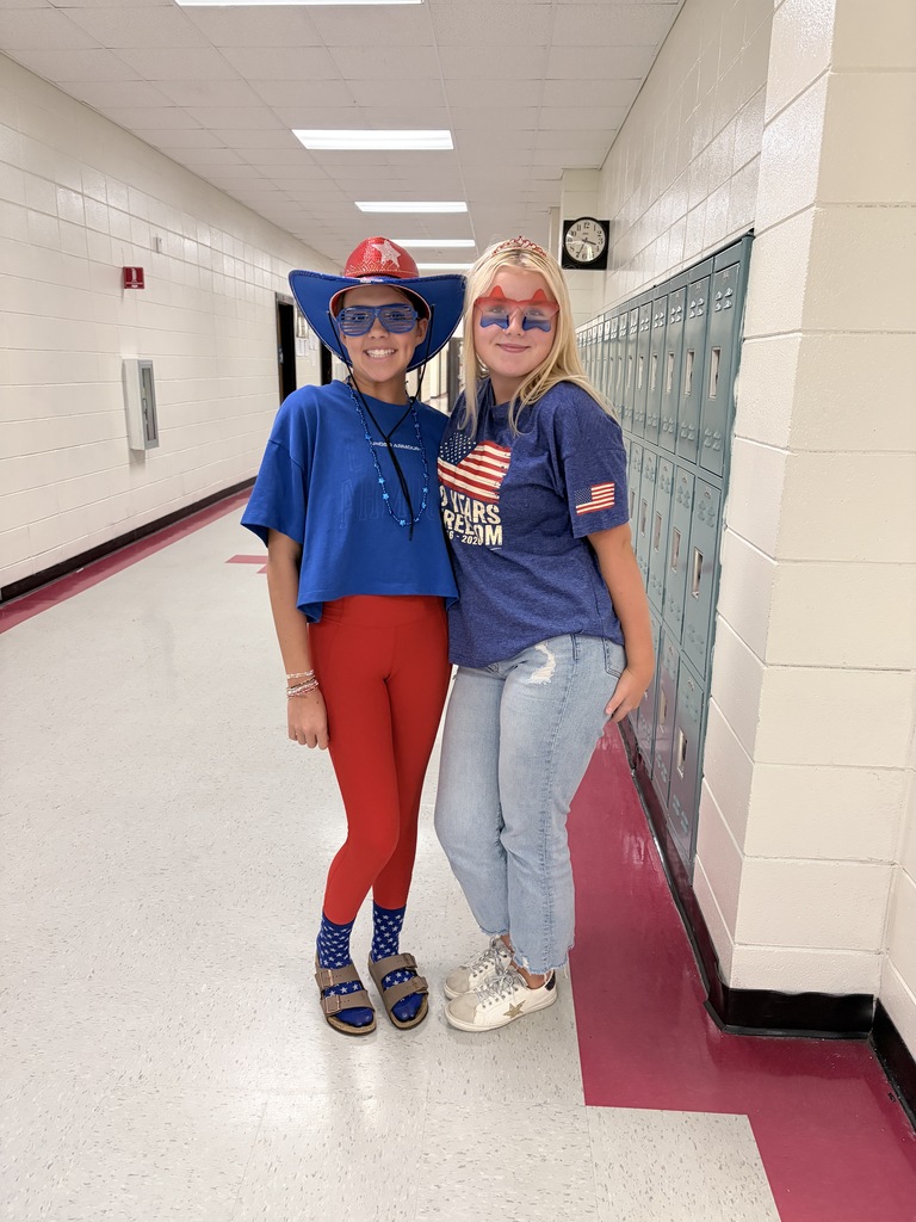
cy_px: 611
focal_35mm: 26
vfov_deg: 67.3
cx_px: 458
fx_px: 917
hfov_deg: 53.1
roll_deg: -0.5
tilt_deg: -14.2
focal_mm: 5.96
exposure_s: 1/60
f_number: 1.6
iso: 250
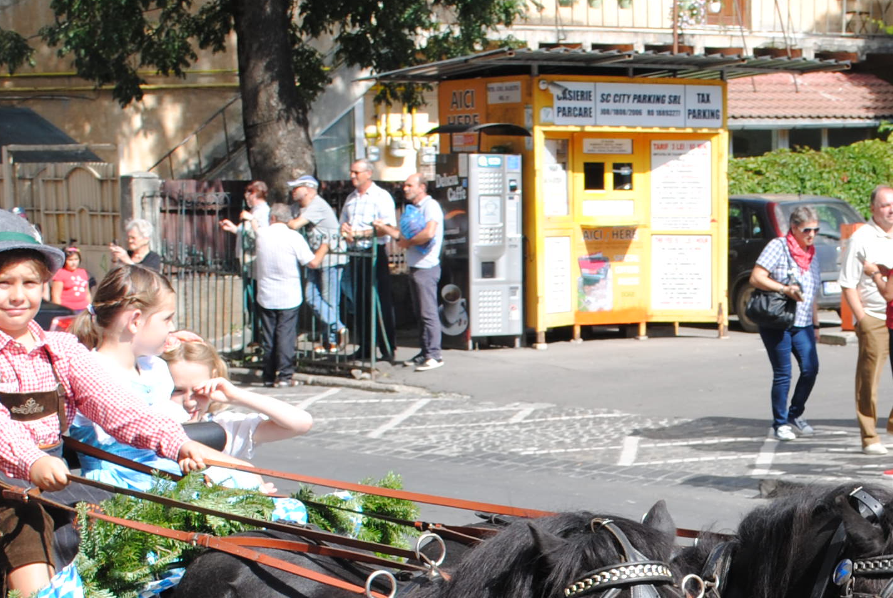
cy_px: 633
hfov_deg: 18.9
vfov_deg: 12.8
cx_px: 793
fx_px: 2633
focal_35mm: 106
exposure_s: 1/160
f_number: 6.3
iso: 100
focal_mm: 26
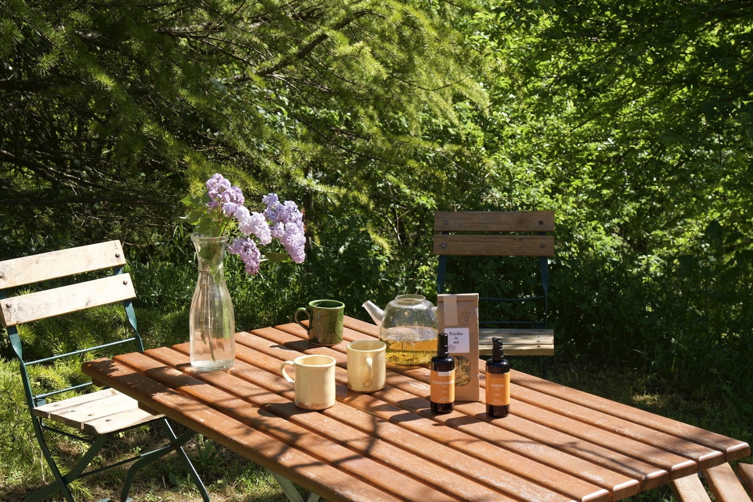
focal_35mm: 61
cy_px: 251
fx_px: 1276
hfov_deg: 32.9
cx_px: 376
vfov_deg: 22.3
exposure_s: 1/125
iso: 100
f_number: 7.1
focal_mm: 41
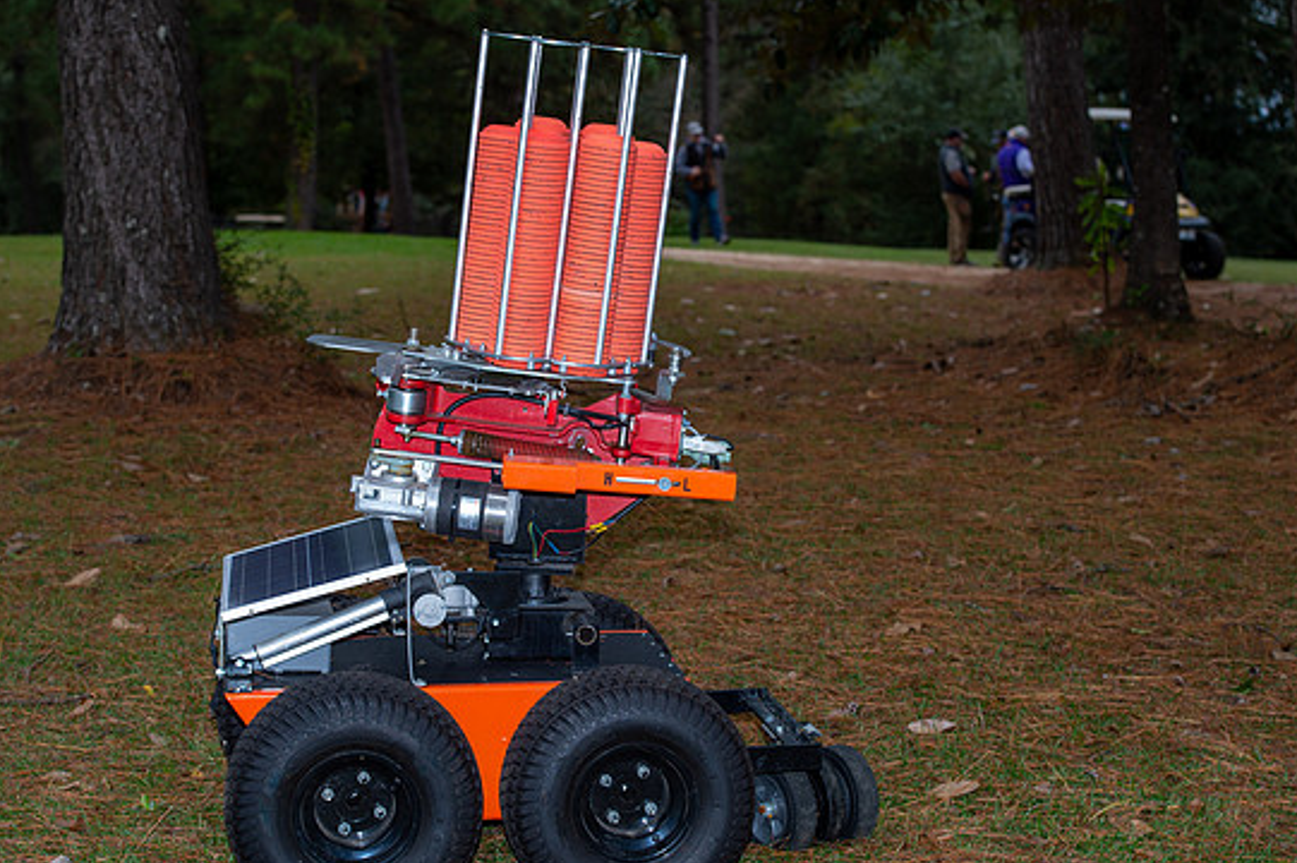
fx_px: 2700
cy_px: 455
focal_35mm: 75
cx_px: 628
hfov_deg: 27.0
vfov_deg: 18.2
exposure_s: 1/250
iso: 320
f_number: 5.6
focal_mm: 70
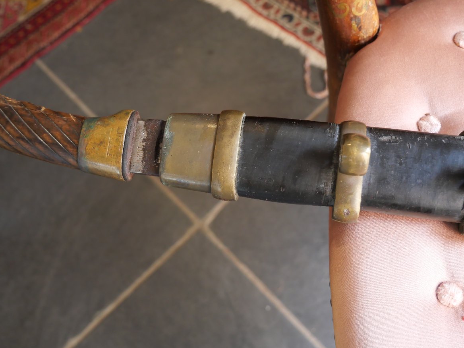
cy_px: 174
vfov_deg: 38.7
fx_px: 496
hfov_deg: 50.1
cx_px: 236
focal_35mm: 37
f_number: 3.9
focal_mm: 18
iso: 1250
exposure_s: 1/60
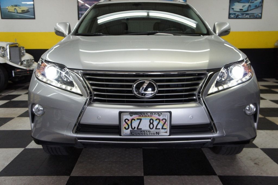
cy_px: 92
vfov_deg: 36.8
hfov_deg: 53.2
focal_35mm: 36
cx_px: 139
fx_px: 278
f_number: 4.5
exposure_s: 1/250
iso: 1000
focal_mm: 24
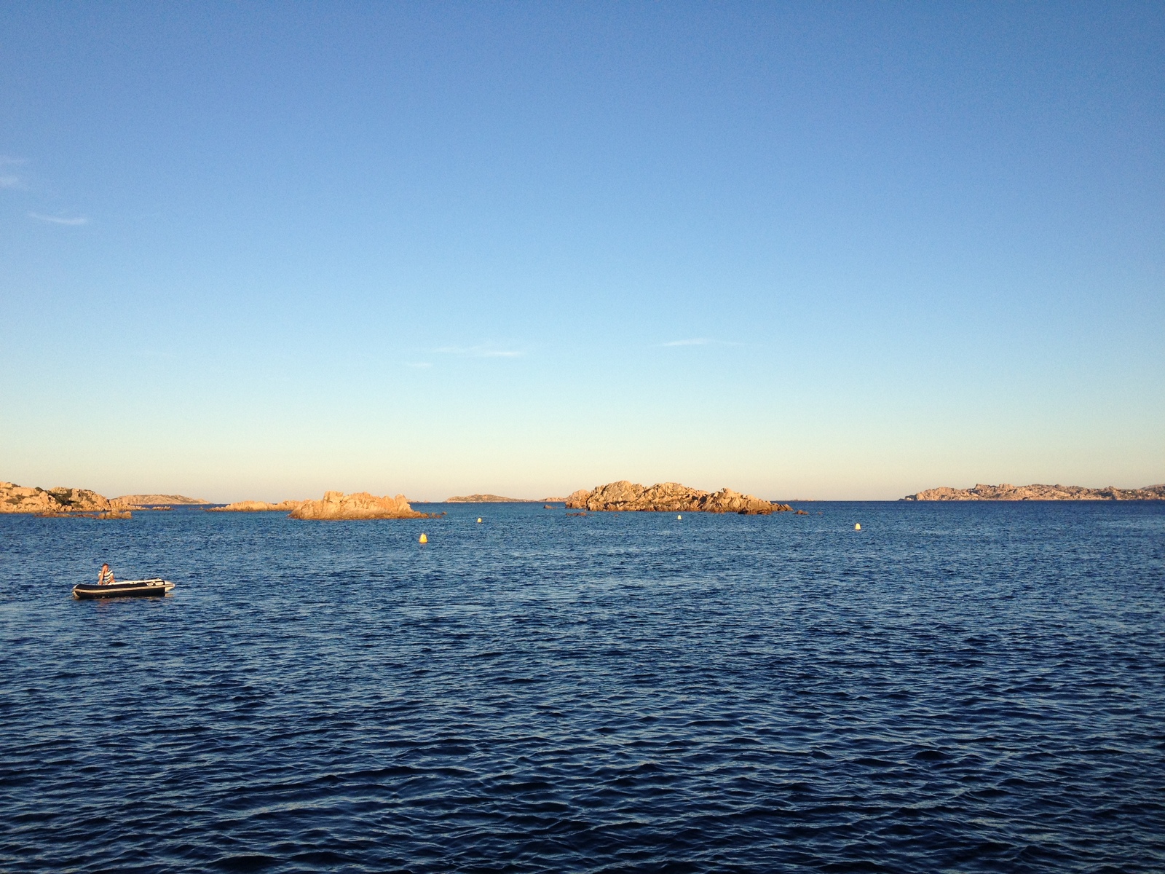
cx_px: 582
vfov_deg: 40.7
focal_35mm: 35
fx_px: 1178
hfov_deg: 52.6
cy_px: 437
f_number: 2.4
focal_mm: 4.28
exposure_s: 1/1042
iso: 64
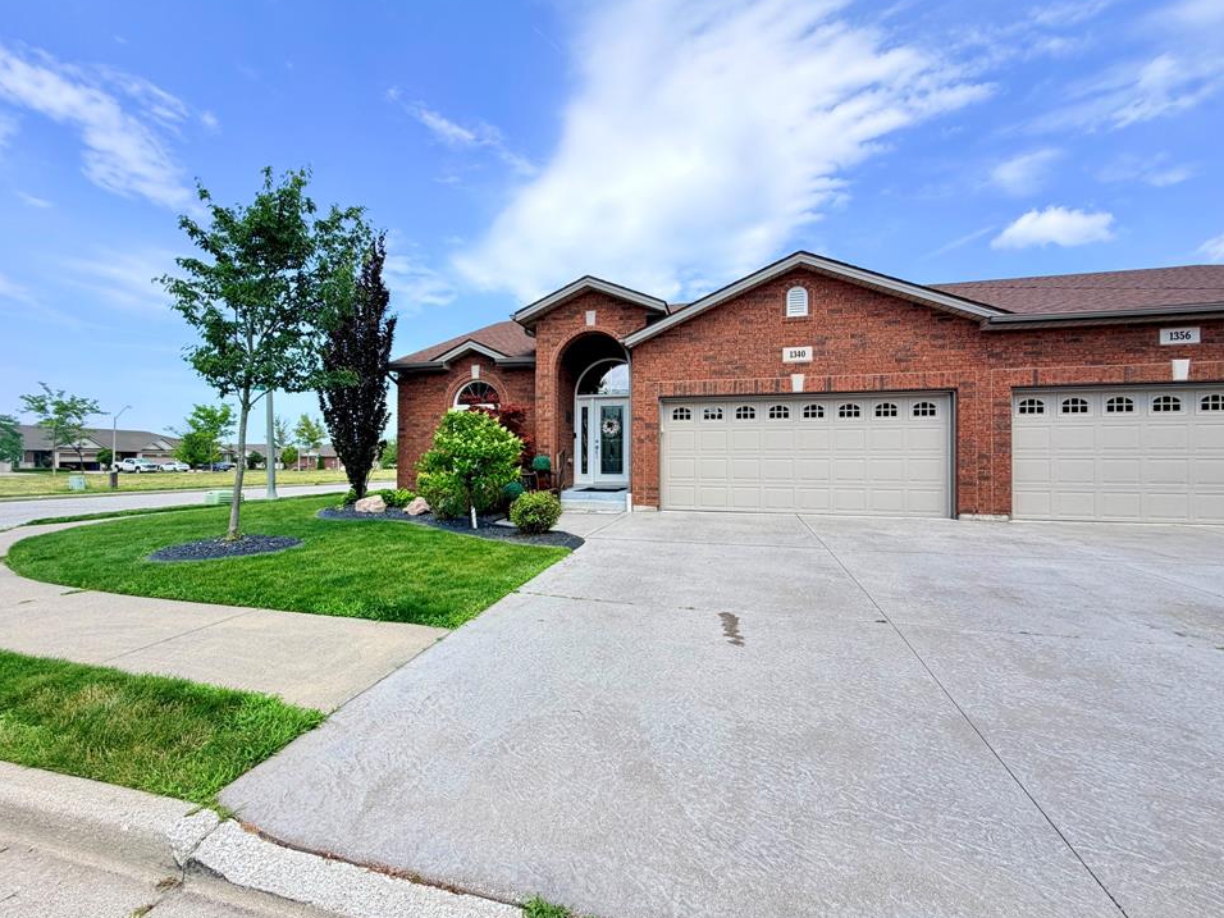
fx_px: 530
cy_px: 453
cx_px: 592
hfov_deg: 98.1
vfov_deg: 81.7
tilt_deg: +1.3
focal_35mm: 15
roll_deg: +0.2
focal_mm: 2.22
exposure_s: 1/540
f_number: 2.2
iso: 40
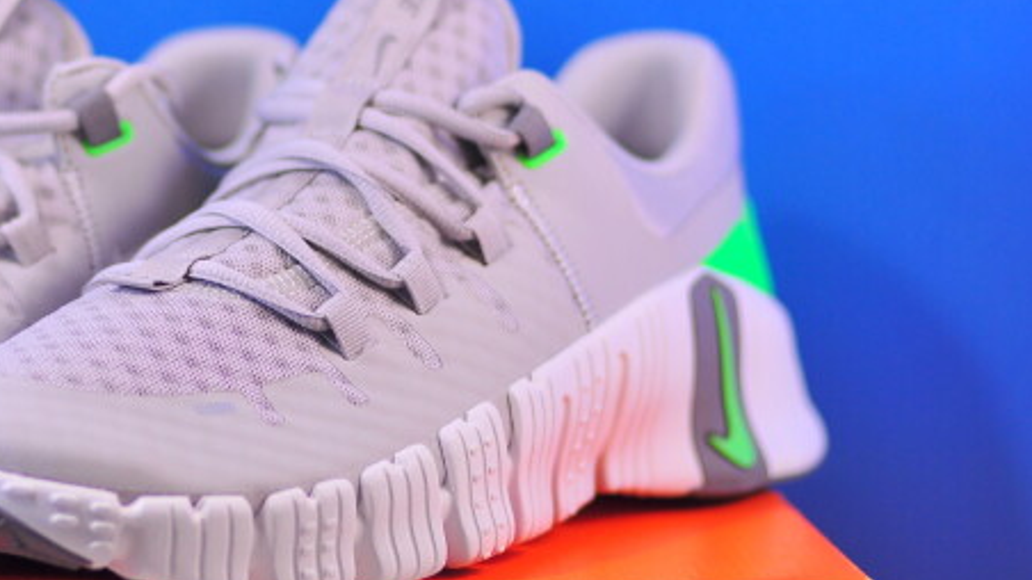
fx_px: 3803
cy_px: 102
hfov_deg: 15.3
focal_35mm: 139
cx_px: 167
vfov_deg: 8.7
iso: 250
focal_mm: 50
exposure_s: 1/320
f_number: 2
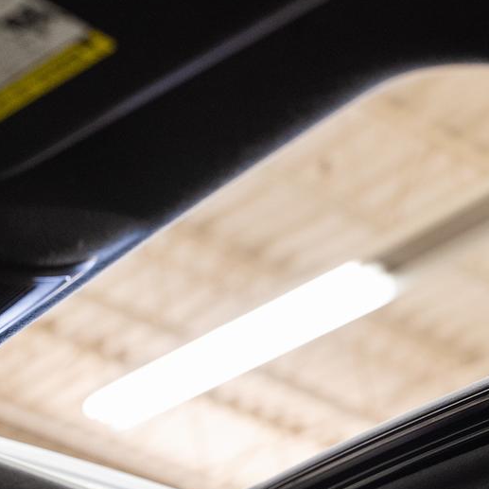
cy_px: 412
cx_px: 451
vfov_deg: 15.7
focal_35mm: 110
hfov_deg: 15.6
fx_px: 1758
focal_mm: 46.5
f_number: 3.5
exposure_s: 1/40
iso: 1000
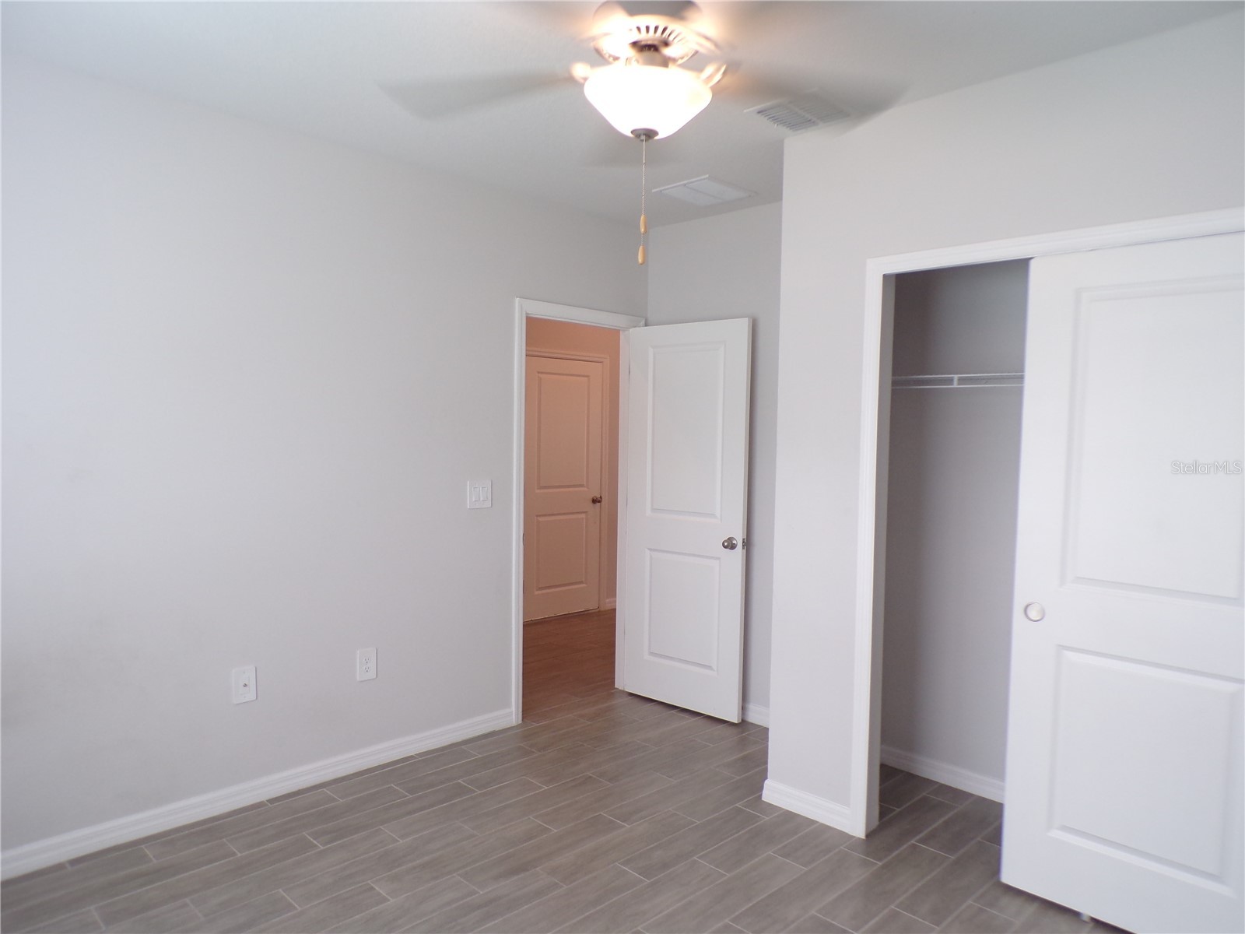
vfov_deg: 56.8
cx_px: 622
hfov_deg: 71.6
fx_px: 863
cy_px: 467
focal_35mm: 24
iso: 100
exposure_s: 1/45
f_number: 3
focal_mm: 4.3
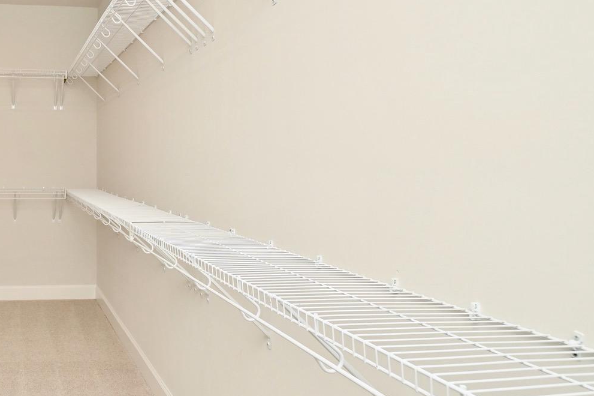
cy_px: 146
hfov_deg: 52.4
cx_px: 51
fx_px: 511
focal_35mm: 31
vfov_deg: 41.9
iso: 200
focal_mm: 10
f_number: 7.1
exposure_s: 1/80
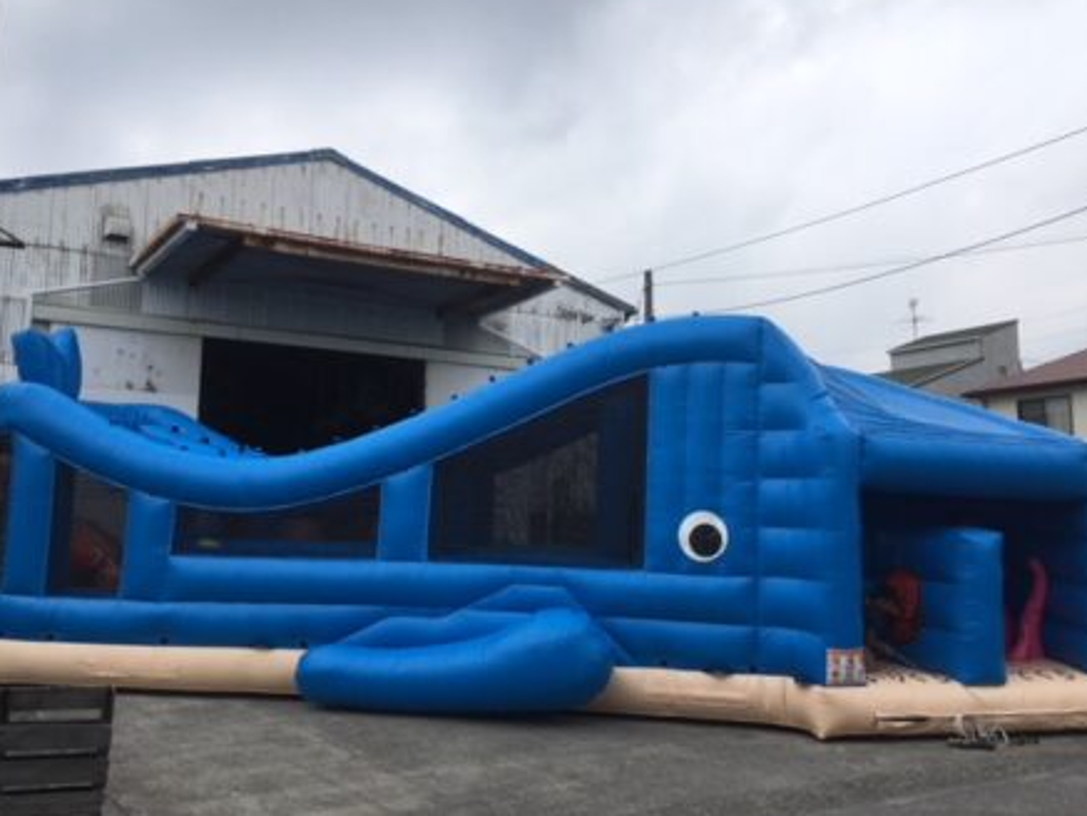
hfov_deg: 53.9
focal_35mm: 34
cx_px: 547
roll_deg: +0.4
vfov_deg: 41.8
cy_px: 366
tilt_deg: +9.0
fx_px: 1068
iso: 25
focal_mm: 4.15
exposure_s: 1/615
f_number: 2.2
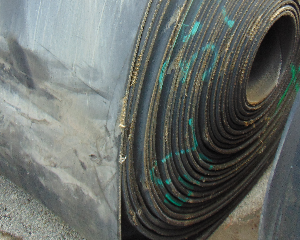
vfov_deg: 29.3
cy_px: 35
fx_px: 444
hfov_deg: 37.3
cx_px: 137
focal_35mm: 50
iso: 80
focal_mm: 4.5
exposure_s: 1/160
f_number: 3
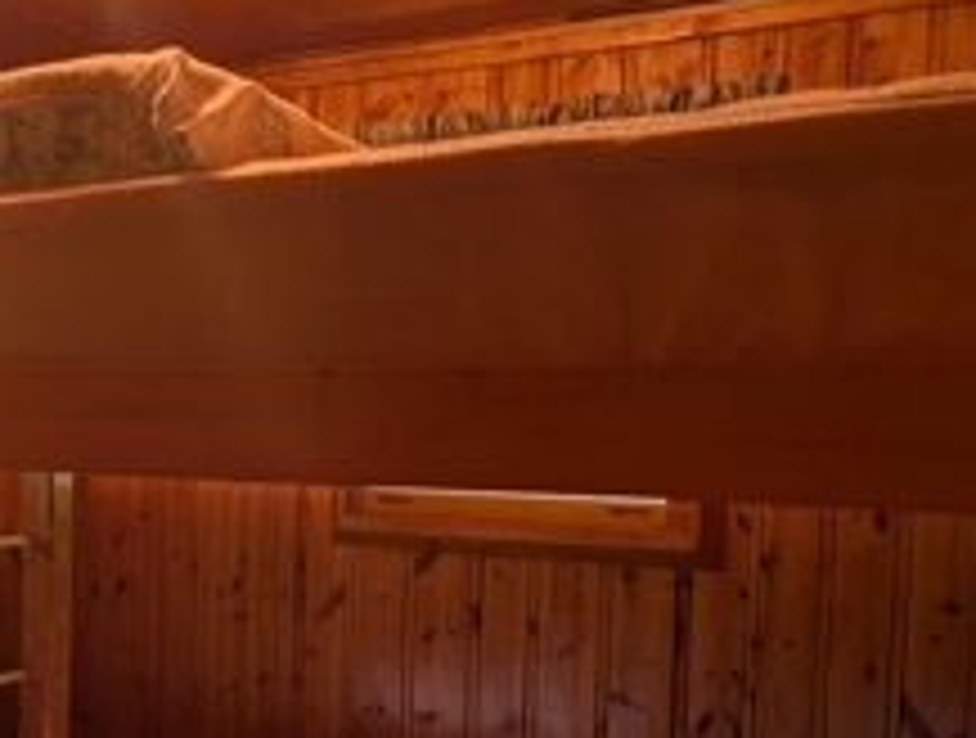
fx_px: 1244
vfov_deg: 32.6
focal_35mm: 44
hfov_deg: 41.8
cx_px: 265
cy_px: 518
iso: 462
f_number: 1.68
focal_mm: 6.9
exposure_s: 1/120
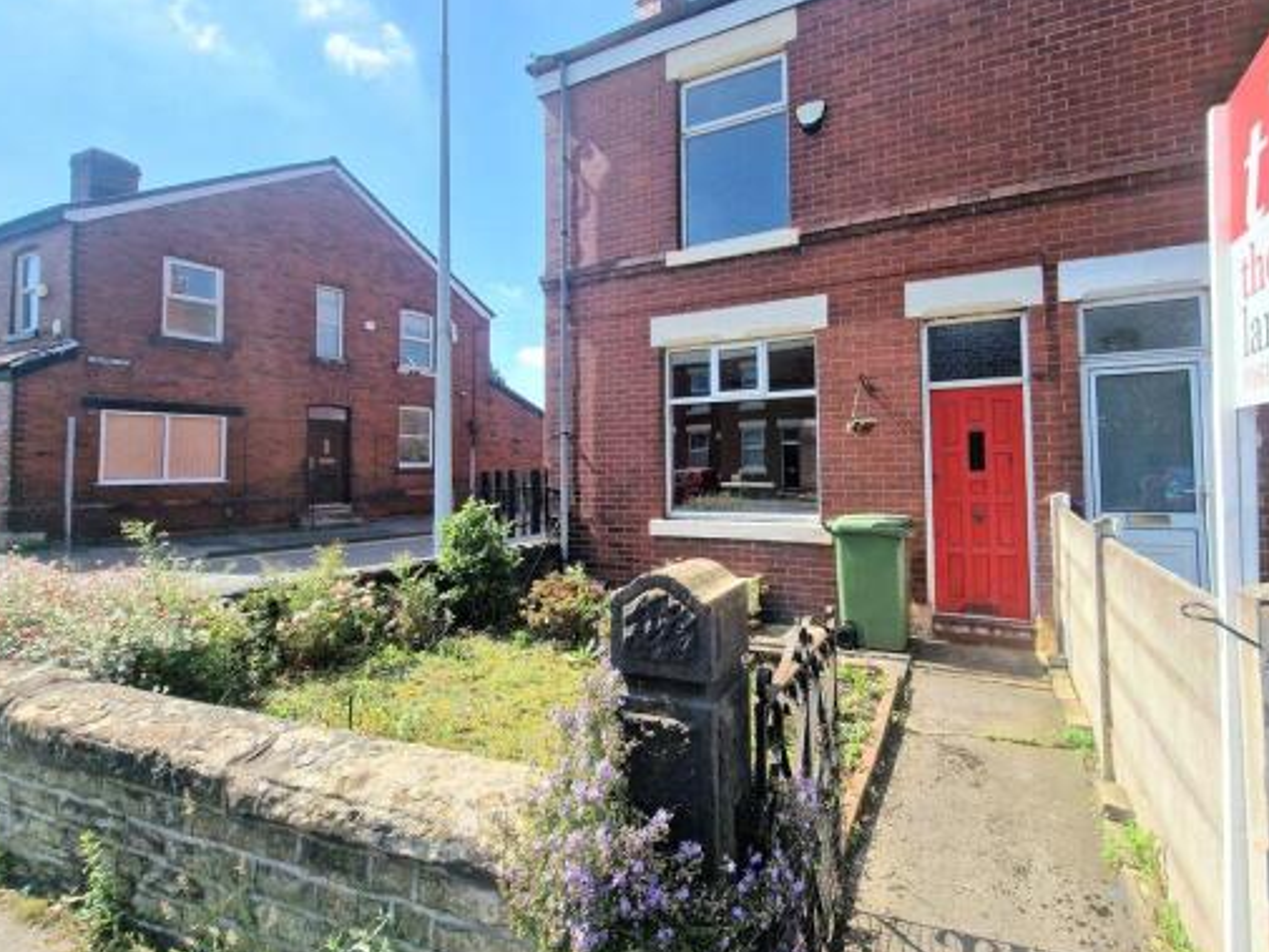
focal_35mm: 15
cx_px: 700
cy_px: 443
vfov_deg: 81.7
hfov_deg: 97.8
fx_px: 550
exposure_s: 1/2500
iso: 50
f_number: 2.2
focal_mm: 2.2
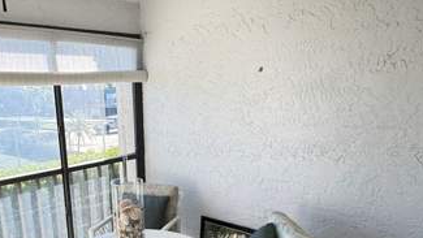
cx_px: 126
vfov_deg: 37.7
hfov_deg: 62.0
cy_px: 186
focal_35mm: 30
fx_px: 337
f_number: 2.2
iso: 50
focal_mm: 2.22
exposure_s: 1/99
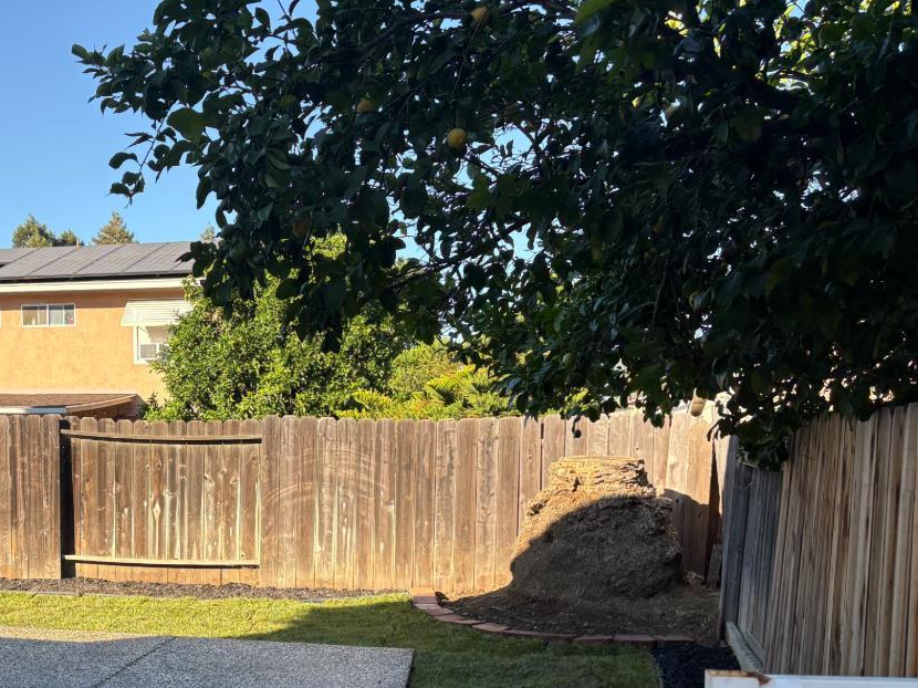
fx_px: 1246
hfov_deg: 38.6
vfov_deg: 29.9
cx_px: 159
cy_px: 581
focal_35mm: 47
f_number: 1.6
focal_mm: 5.96
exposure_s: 1/907
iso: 64
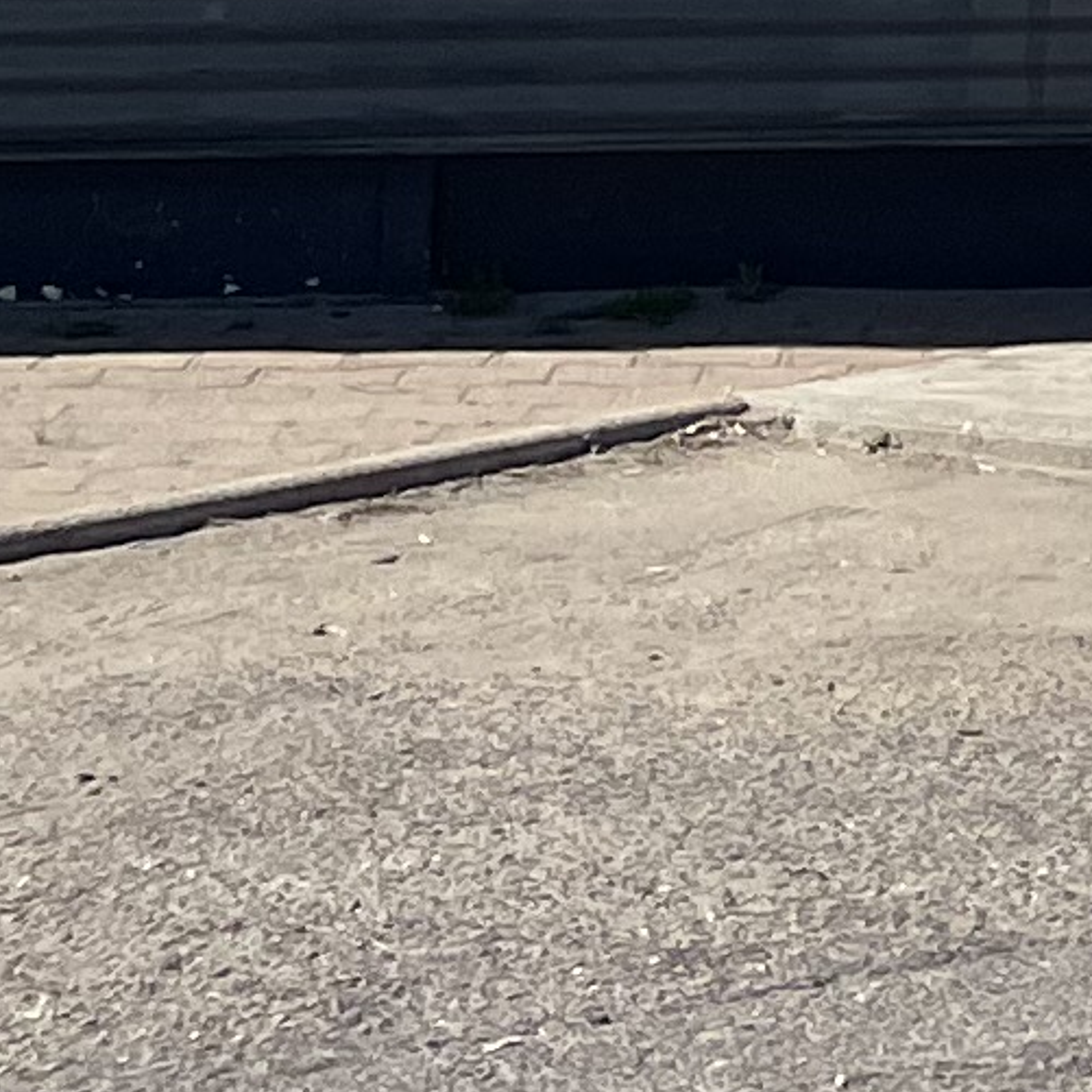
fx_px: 6603
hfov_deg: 7.1
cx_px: 4368
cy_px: -852
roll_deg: -1.7
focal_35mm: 185
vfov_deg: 9.1
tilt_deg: +3.3
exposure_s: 1/4292
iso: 32
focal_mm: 4.2
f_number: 1.6
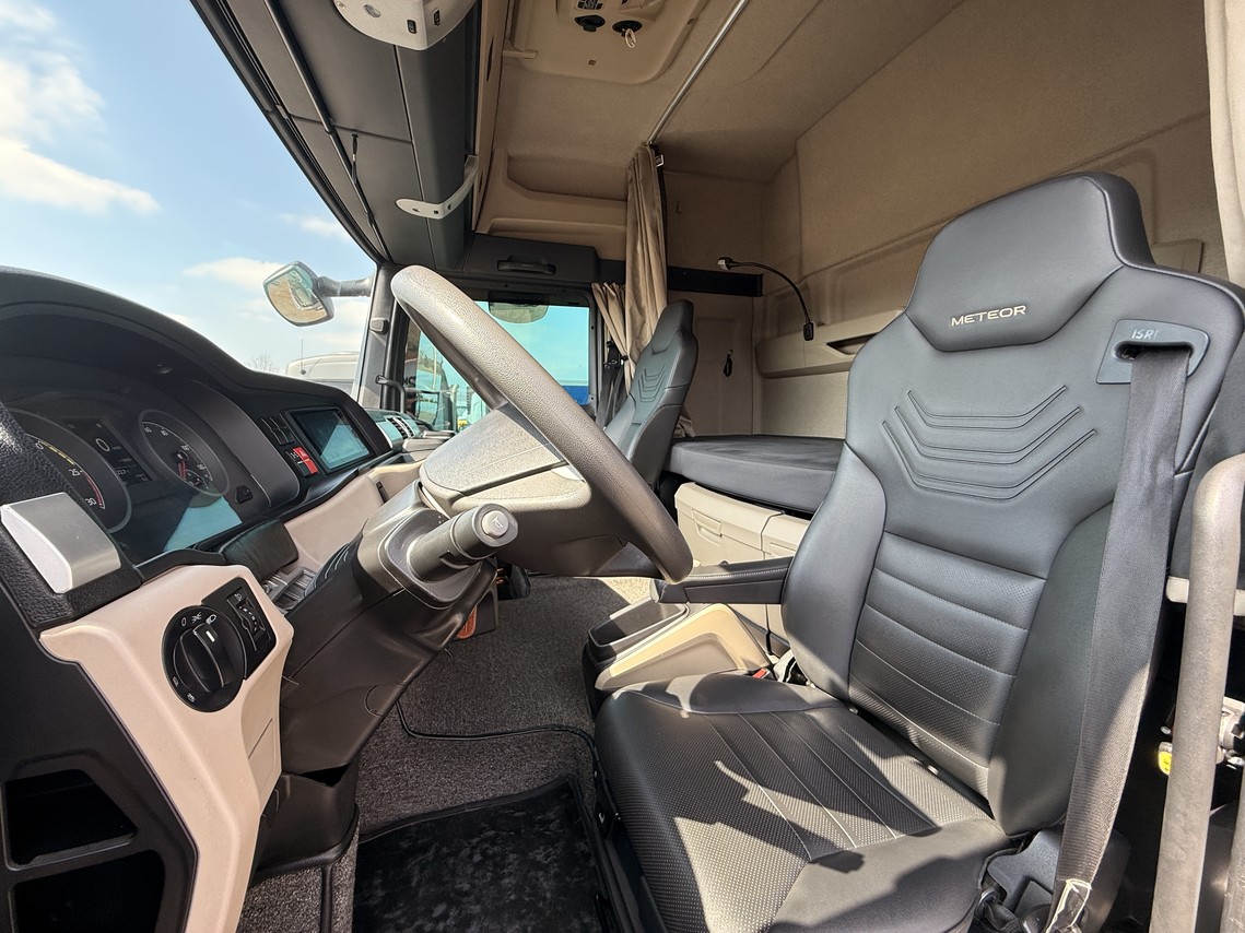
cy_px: 466
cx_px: 622
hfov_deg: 102.1
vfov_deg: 85.7
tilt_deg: -4.6
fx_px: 503
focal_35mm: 14
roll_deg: -2.2
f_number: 2.2
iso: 64
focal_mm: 2.22
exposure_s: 1/168
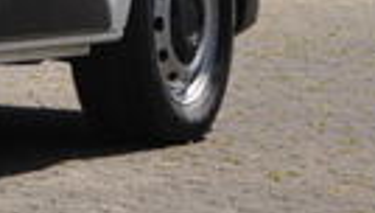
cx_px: -613
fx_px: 4842
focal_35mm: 486
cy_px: -362
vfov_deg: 2.5
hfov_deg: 4.3
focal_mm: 52
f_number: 14
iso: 200
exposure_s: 1/200
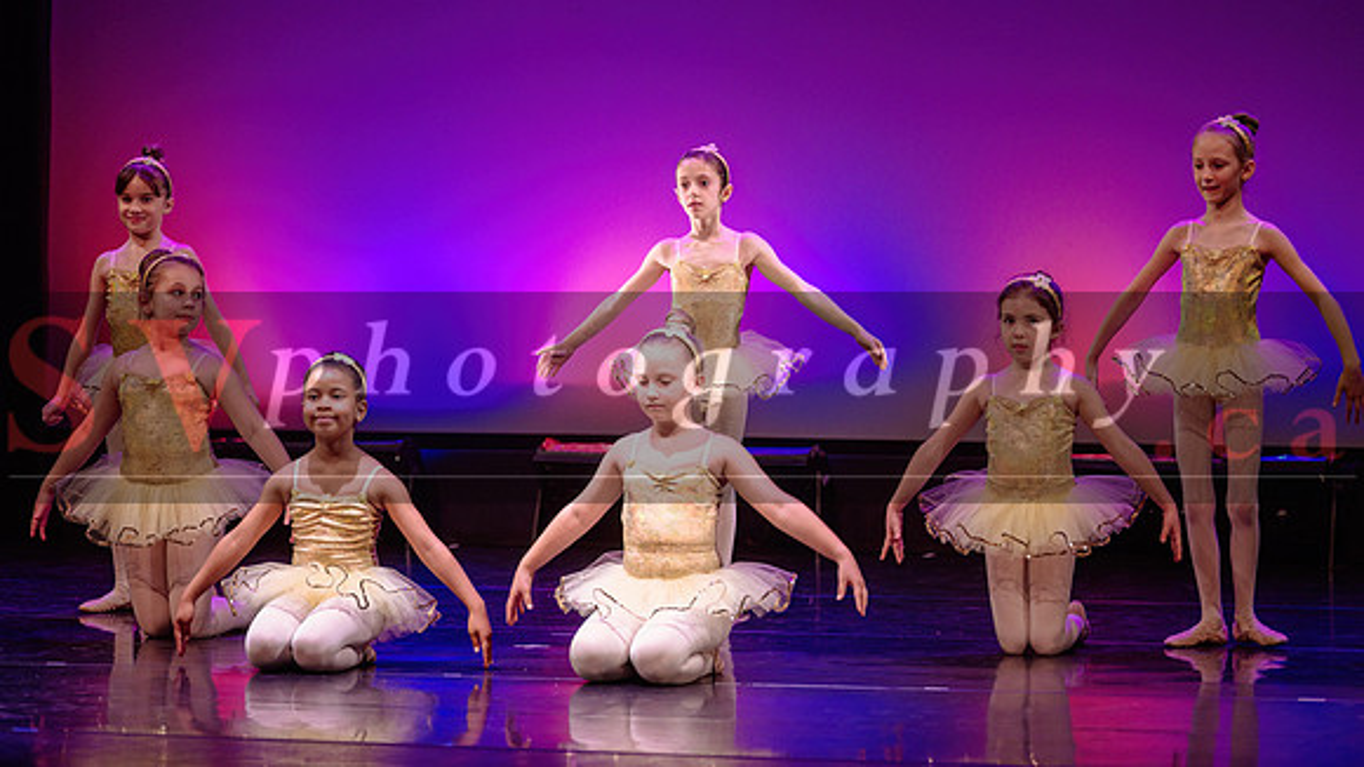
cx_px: 559
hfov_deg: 13.4
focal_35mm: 161
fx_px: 5814
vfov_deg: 7.5
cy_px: 230
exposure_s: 1/320
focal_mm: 130
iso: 1600
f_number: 2.8
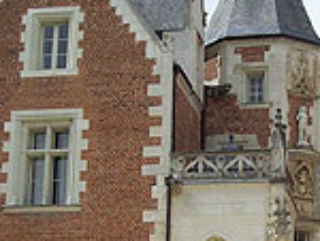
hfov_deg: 18.1
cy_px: 179
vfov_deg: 13.7
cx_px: 245
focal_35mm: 108
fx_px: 1000
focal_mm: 6
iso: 80
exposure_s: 1/575
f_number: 4.8
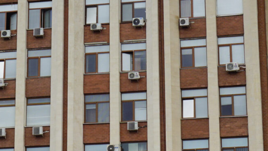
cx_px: 83
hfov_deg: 13.5
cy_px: 25
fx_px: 1130
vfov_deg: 7.6
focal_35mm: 159
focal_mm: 26
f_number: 11
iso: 100
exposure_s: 1/125
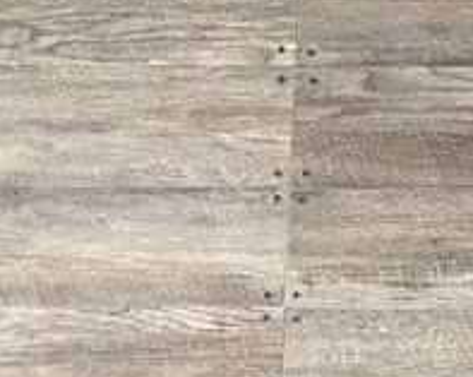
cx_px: -389
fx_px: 1705
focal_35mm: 122
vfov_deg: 10.9
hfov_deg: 14.0
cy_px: 867
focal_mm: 6.76
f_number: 1.78
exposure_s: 1/30
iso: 64
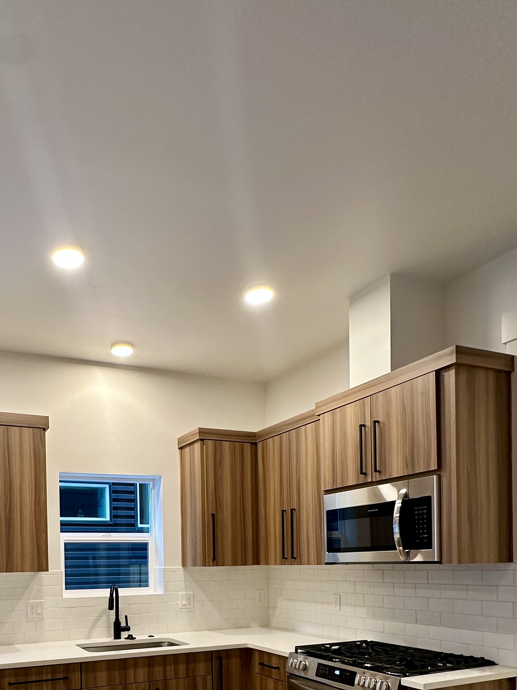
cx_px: 129
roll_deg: +0.8
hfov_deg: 49.3
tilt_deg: +0.6
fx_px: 538
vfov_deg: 59.2
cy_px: 571
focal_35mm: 27
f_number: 2.2
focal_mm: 2.22
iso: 160
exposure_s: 1/60
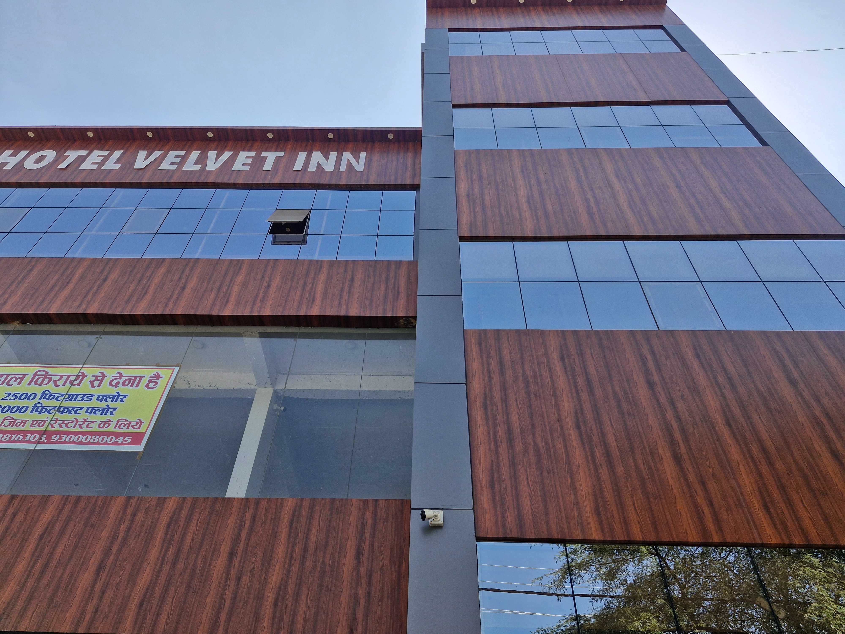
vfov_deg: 58.9
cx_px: 422
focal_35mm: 23
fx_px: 561
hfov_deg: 73.9
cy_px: 317
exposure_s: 1/1264
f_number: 1.8
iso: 50
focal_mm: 5.54
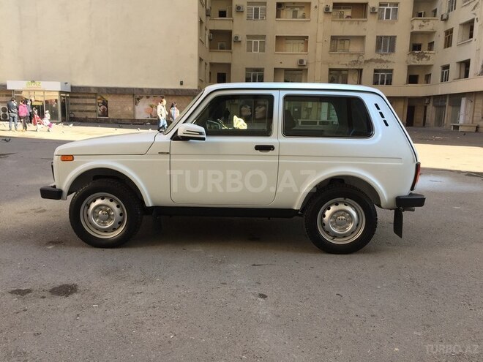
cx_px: 242
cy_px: 181
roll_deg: -0.5
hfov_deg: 61.7
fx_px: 405
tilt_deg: -8.2
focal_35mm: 29
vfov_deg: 48.2
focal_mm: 4.15
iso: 32
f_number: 2.2
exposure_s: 1/395
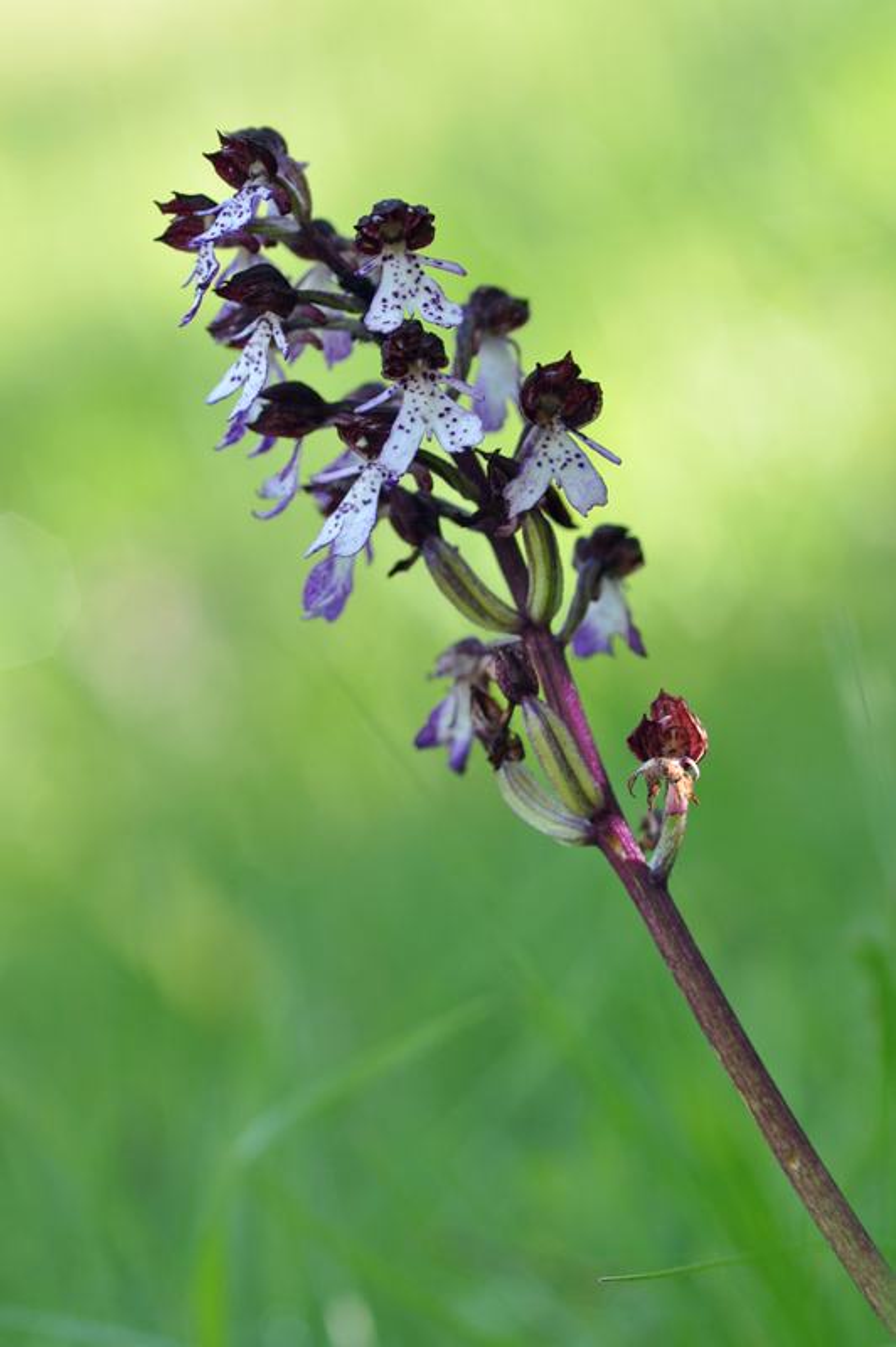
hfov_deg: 8.7
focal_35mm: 158
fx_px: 5890
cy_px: 674
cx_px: 448
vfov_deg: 13.1
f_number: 4.5
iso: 200
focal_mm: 105
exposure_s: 1/100
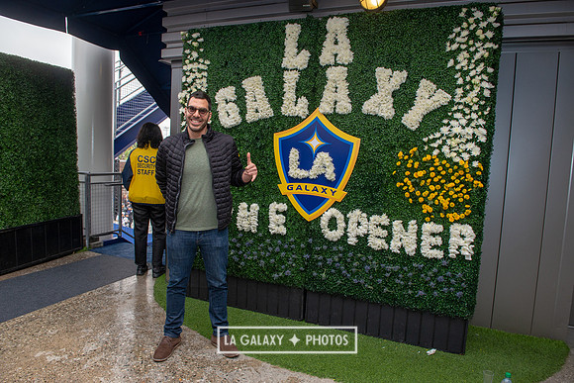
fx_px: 383
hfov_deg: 73.7
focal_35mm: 24
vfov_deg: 53.2
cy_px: 192
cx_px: 287
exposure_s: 1/160
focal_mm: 24
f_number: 6.3
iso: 500
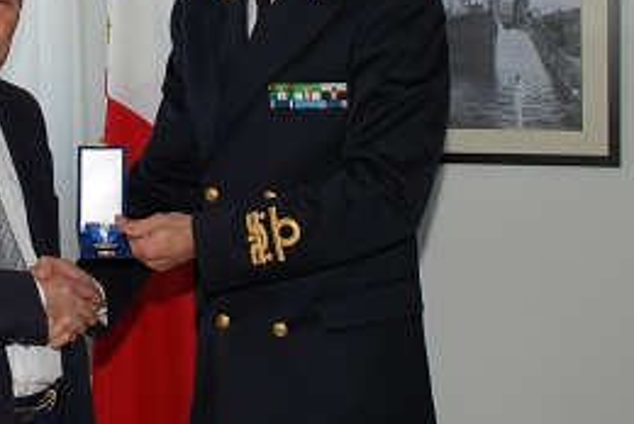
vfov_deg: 16.3
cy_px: 65
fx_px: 1463
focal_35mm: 83
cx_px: 102
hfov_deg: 24.0
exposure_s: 1/60
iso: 100
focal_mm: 24
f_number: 4
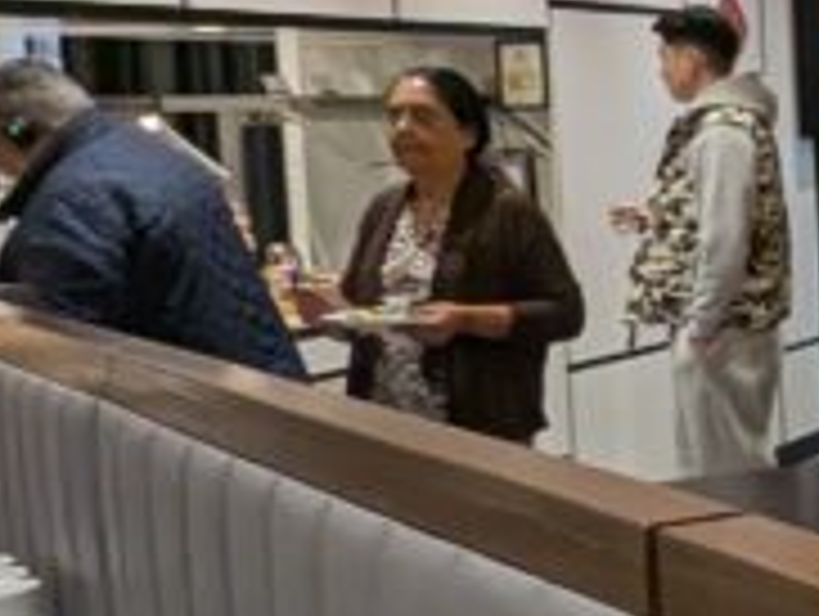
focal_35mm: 90
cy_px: 272
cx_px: 1534
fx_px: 2132
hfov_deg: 17.2
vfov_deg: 16.4
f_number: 2.2
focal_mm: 2.35
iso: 237
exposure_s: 1/120
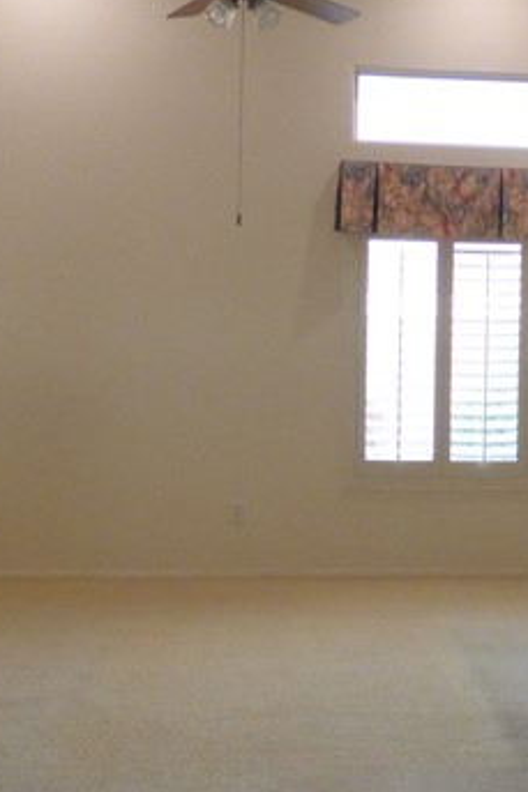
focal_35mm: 62
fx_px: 1365
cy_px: 371
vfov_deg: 32.4
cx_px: 482
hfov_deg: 21.4
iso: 400
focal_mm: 3.58
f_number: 2.8
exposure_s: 1/60
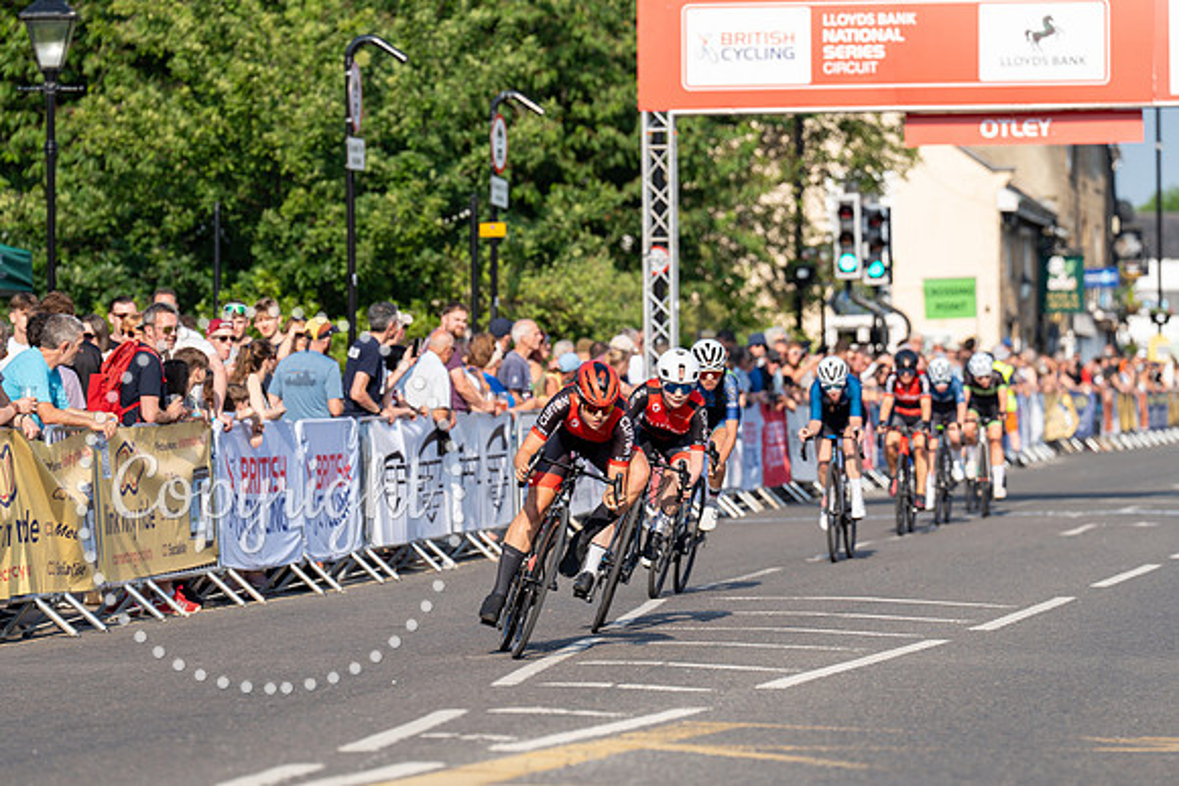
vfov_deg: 7.4
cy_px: 393
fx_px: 6060
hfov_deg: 11.1
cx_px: 590
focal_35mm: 185
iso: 160
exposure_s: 1/1000
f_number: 4
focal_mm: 185
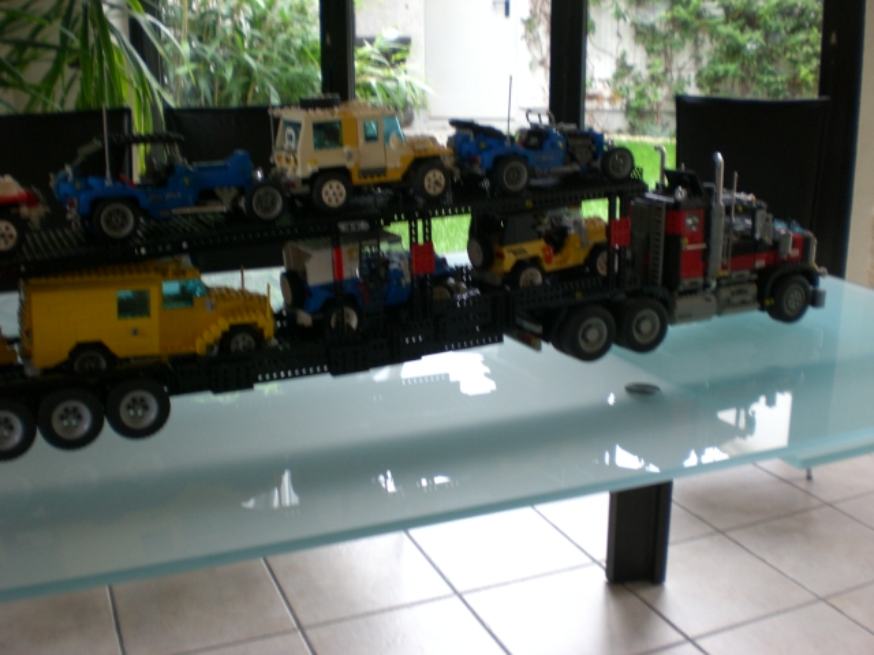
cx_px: 437
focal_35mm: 38
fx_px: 959
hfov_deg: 49.0
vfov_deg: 37.7
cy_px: 328
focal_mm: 6.3
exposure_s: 1/80
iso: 100
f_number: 3.1
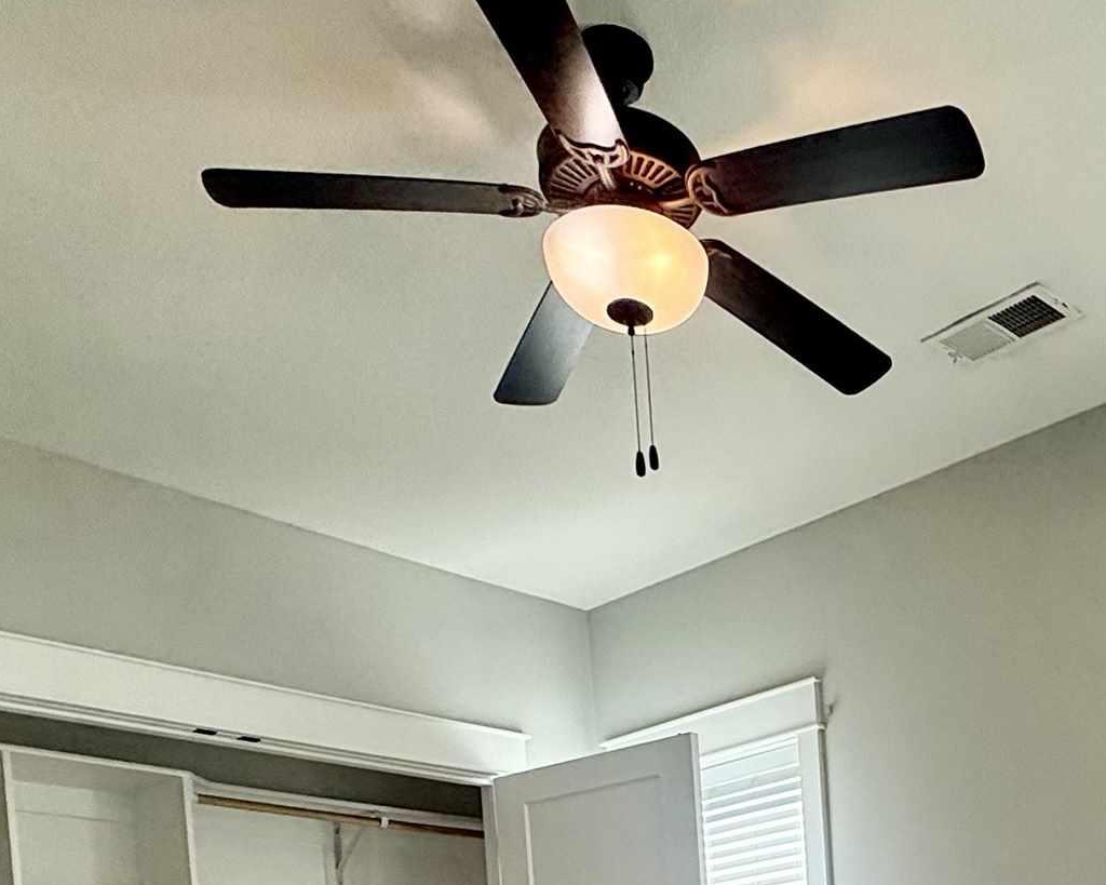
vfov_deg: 29.7
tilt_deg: -2.0
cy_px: 1132
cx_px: 1000
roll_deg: +2.9
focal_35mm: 41
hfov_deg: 41.2
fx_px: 1342
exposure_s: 1/188
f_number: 2.2
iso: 64
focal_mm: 2.22
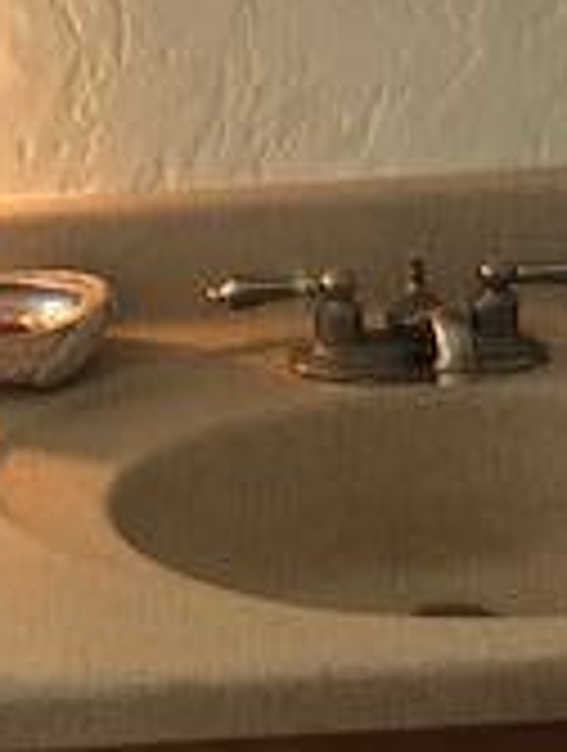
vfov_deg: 18.2
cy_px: 194
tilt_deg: -14.4
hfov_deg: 13.7
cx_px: 14
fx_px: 2328
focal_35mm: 107
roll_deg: +3.4
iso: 100
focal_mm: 3.99
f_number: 1.8
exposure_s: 1/8
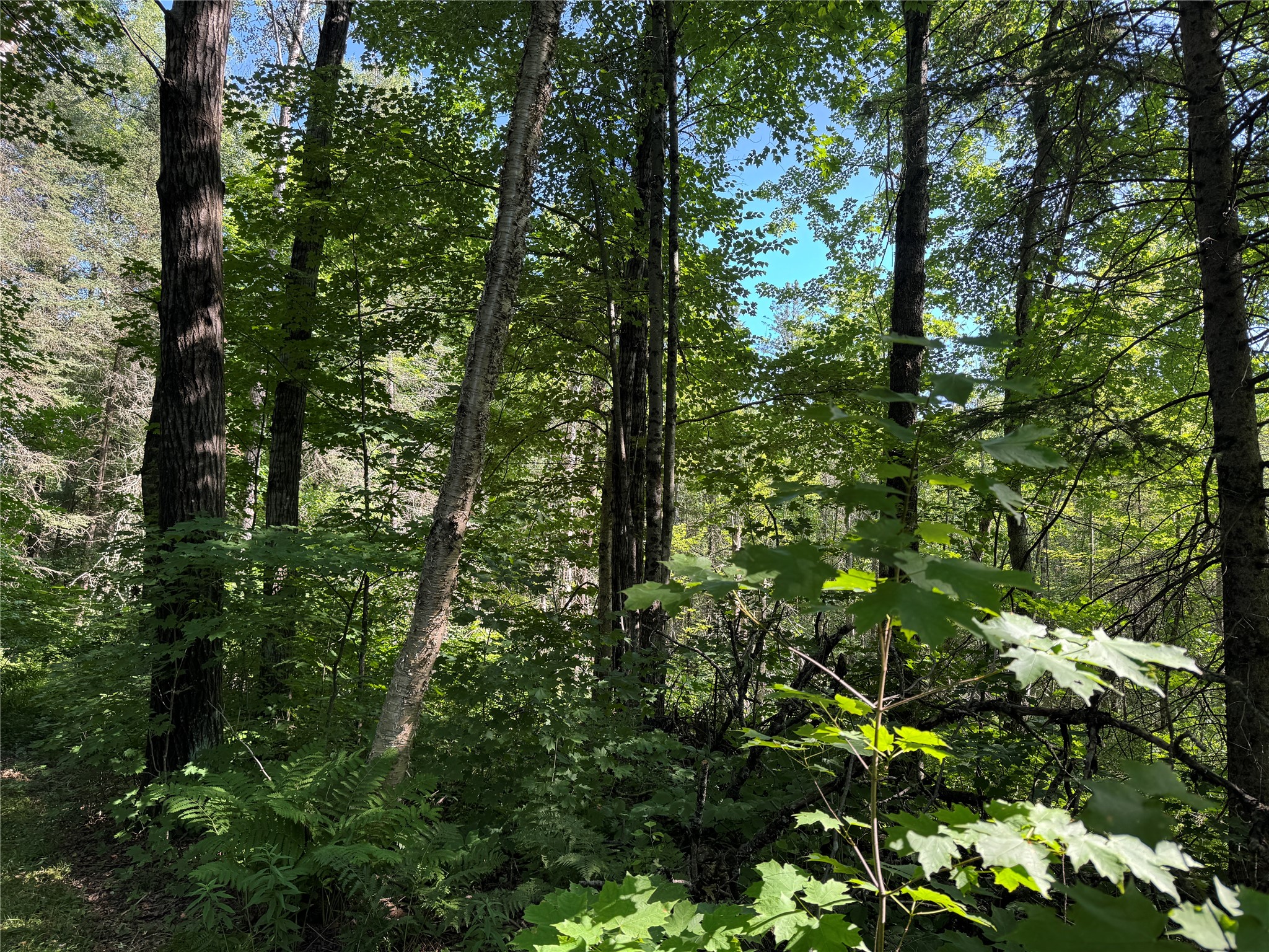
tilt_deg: +7.3
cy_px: 476
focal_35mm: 24
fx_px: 880
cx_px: 634
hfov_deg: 71.6
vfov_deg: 56.8
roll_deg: +0.2
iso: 64
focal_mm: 6.76
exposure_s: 1/214
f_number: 1.78
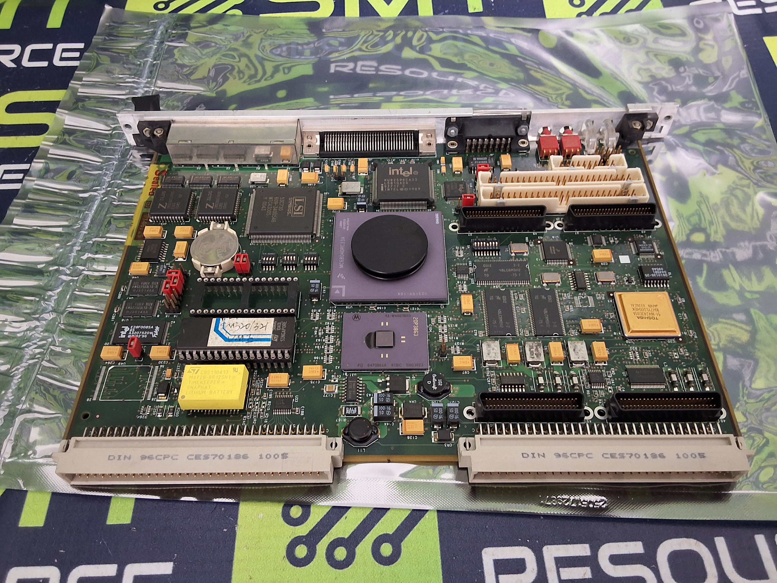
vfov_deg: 49.7
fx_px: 628
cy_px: 292
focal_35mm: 28
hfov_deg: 63.4
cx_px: 388
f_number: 1.9
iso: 320
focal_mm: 2.91
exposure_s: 1/24
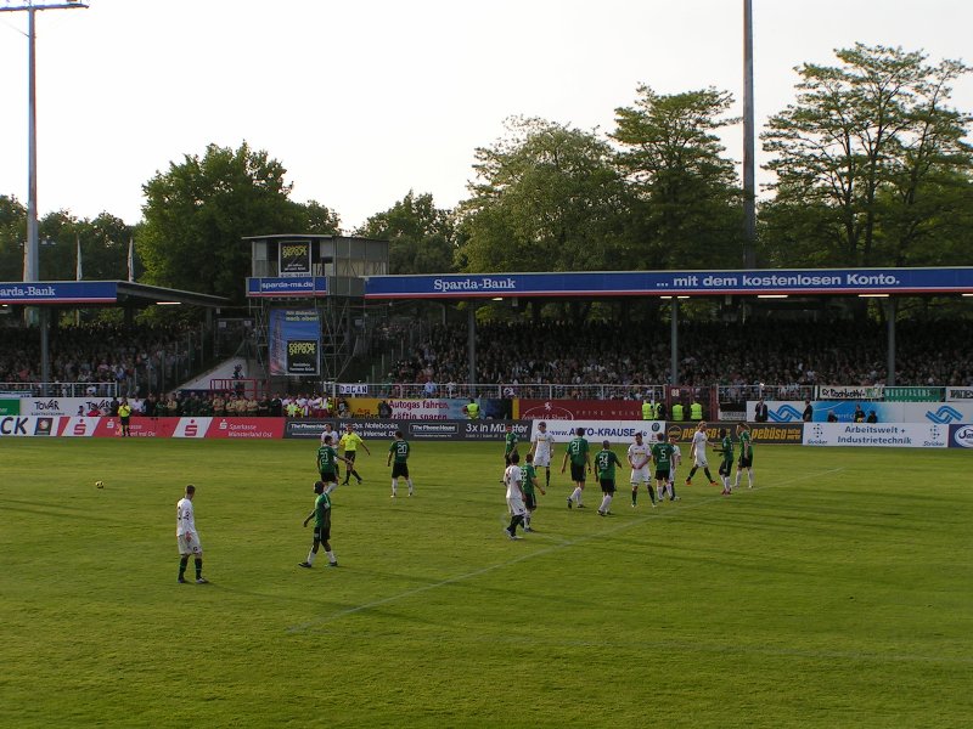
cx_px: 486
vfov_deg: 19.6
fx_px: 2108
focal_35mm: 75
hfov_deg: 26.0
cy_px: 364
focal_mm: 11.5
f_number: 5
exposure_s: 1/160
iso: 50
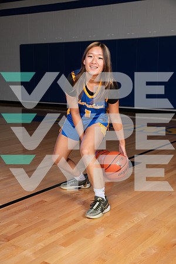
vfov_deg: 38.2
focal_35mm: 52
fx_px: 381
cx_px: 88
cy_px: 132
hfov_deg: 26.0
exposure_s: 1/320
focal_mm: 52
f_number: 7.1
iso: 500
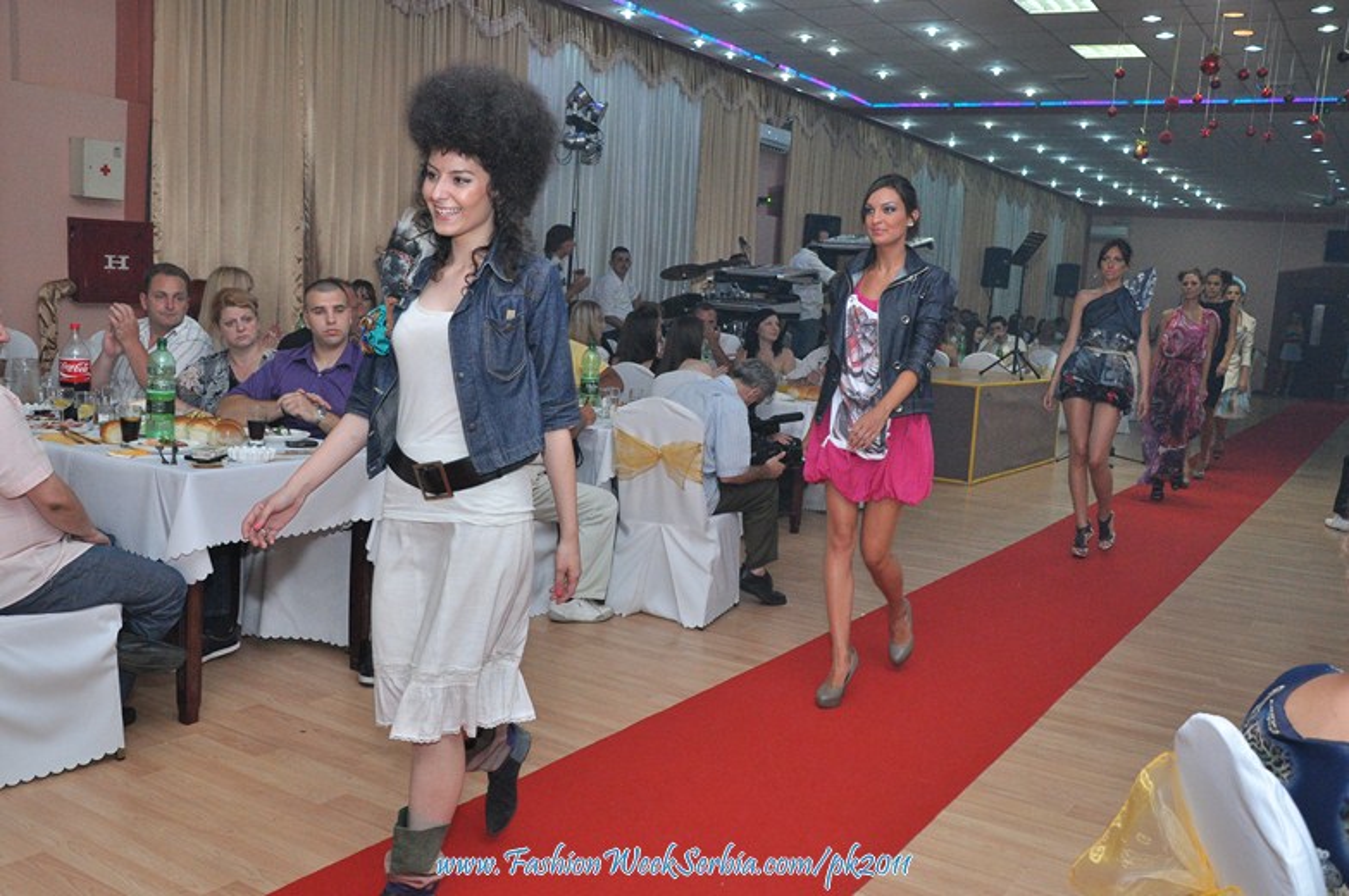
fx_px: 1179
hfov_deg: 59.6
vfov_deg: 41.6
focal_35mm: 32
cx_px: 674
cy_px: 448
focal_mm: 21
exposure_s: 1/100
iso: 1250
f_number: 6.3
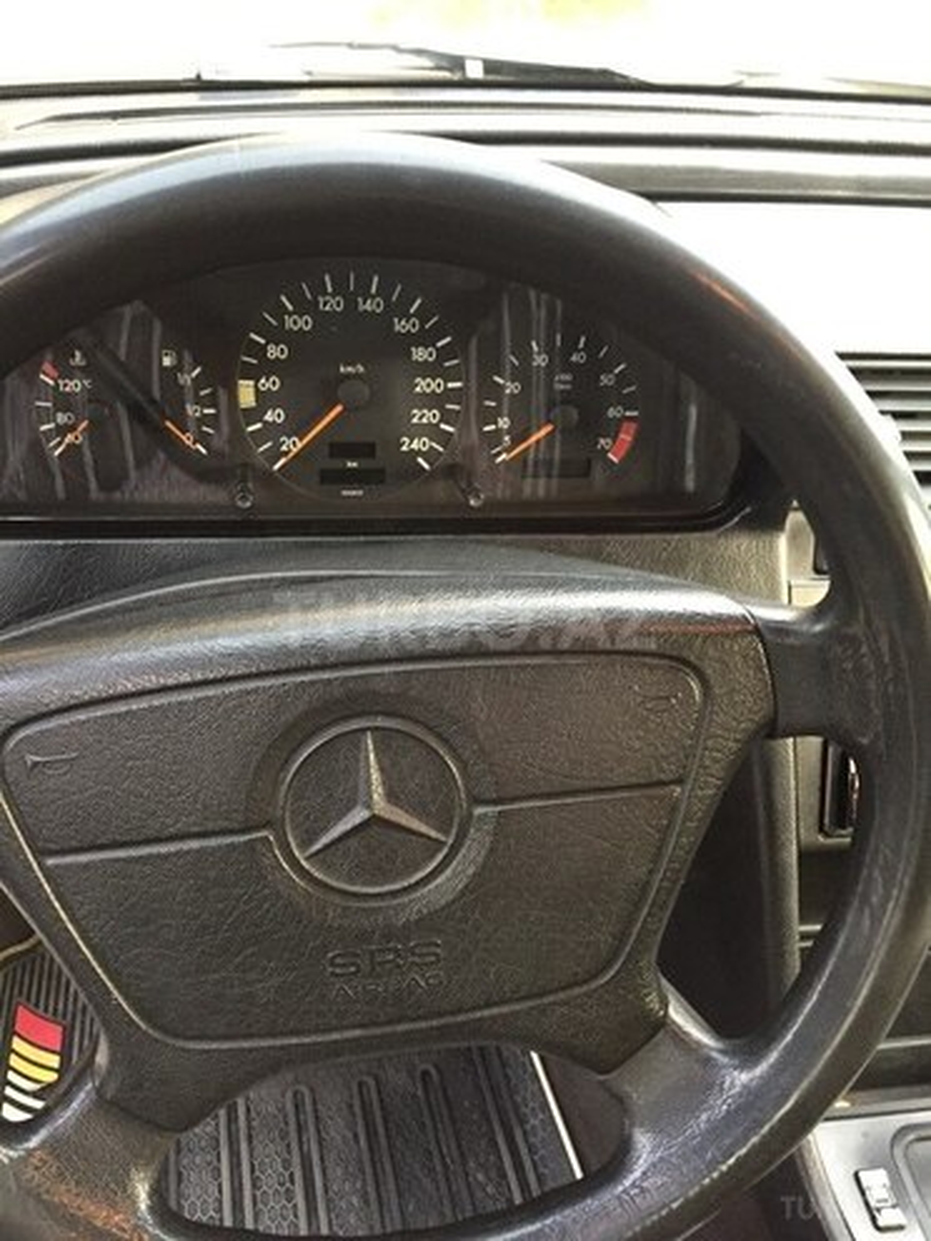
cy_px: 620
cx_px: 466
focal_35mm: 29
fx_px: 1040
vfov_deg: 61.7
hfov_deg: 48.2
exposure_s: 1/33
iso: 250
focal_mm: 4.15
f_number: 2.2
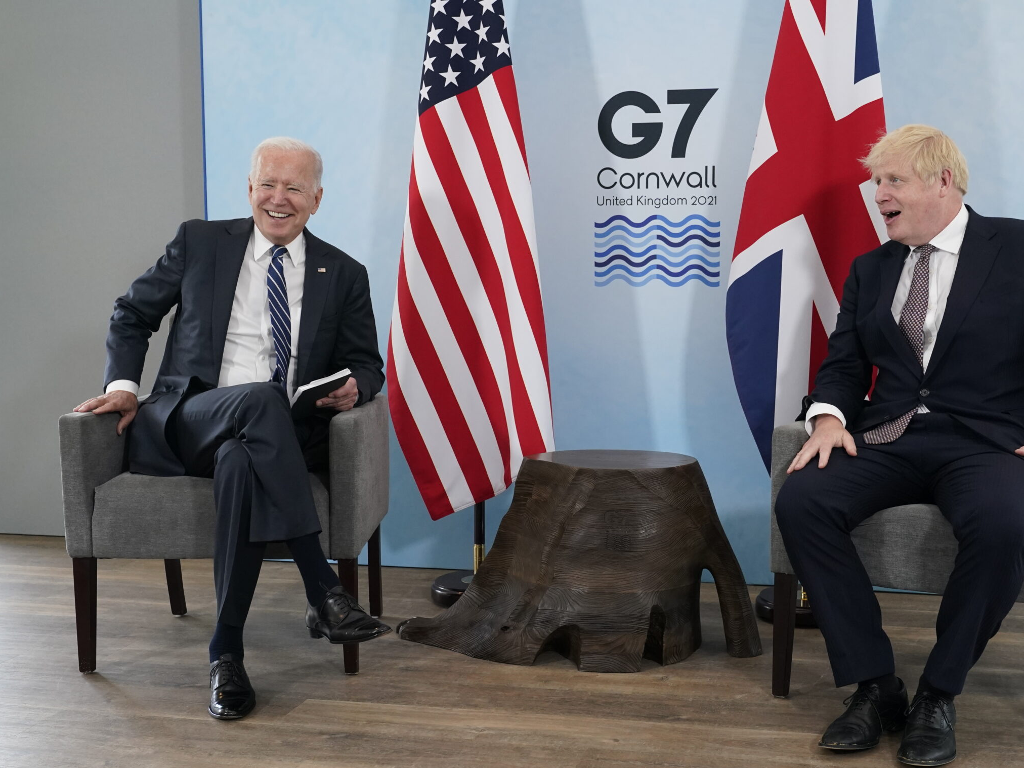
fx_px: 1331
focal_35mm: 45
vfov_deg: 32.2
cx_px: 629
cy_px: 428
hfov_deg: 41.8
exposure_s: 1/320
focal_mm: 37
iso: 2500
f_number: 5.6
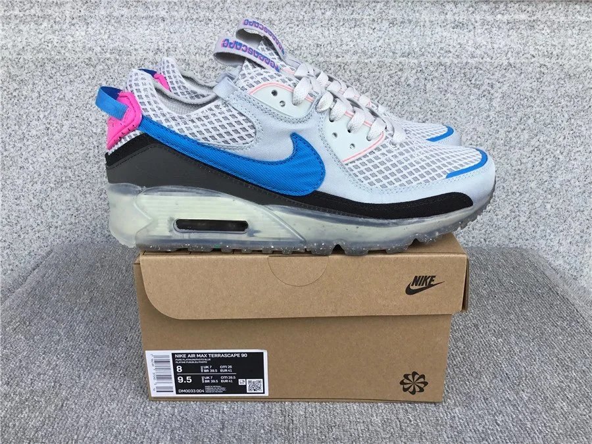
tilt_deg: -20.6
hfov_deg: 58.4
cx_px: 296
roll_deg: -0.2
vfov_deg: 45.4
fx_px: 530
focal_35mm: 31
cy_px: 222
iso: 25
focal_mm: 3.3
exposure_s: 1/341
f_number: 2.4
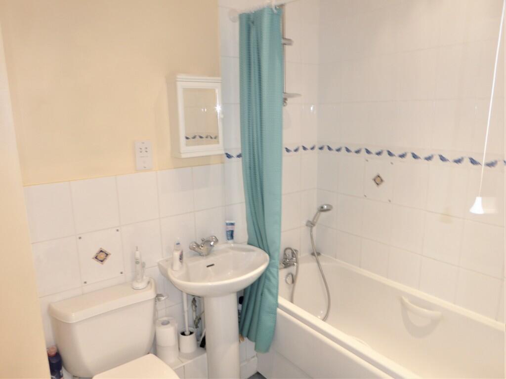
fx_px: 351
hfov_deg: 71.6
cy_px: 190
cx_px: 253
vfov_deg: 56.8
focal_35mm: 24
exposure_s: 1/4
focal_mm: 4.3
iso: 100
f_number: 3.3
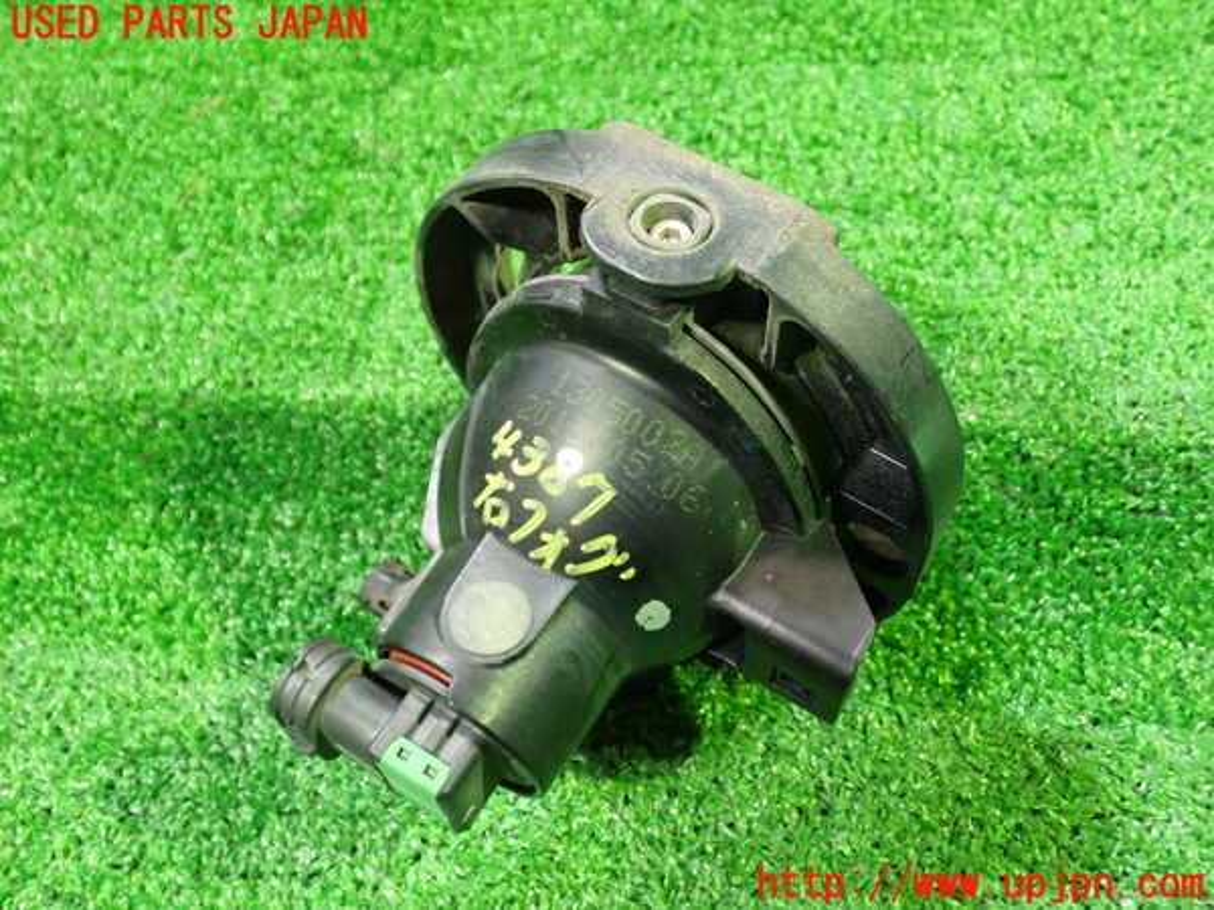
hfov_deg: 51.4
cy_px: 455
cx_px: 607
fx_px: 1263
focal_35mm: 36
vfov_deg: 39.7
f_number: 2.5
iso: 800
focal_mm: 6.37
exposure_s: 1/30
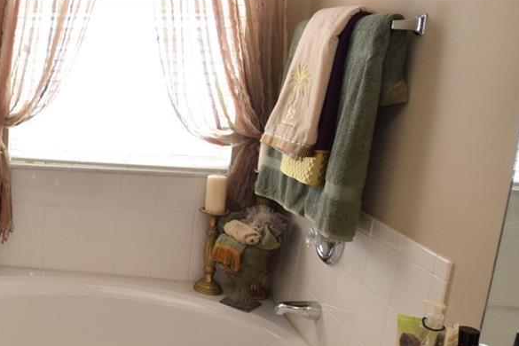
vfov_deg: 32.6
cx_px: -103
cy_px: 161
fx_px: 591
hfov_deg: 36.6
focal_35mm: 41
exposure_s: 1/100
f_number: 5
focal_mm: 10
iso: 800
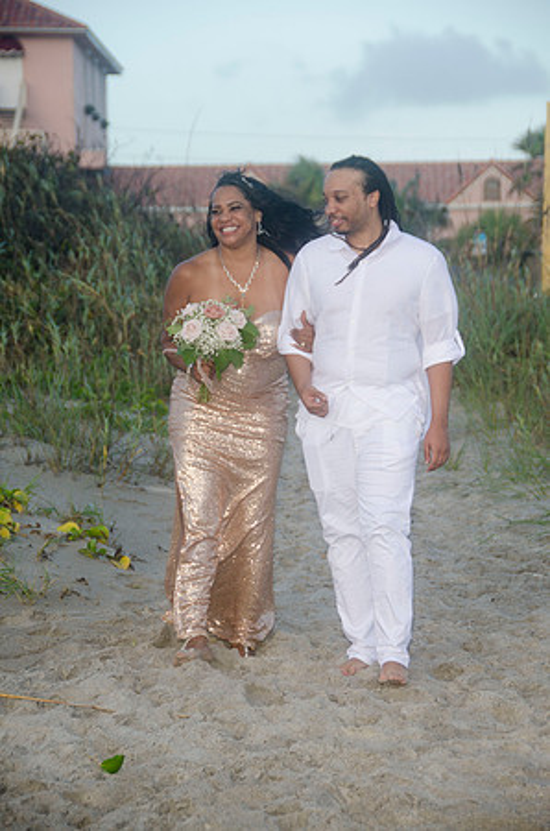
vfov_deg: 15.2
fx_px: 3108
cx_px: 275
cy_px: 416
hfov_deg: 10.1
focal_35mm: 135
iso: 200
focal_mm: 90
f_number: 5.6
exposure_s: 1/200
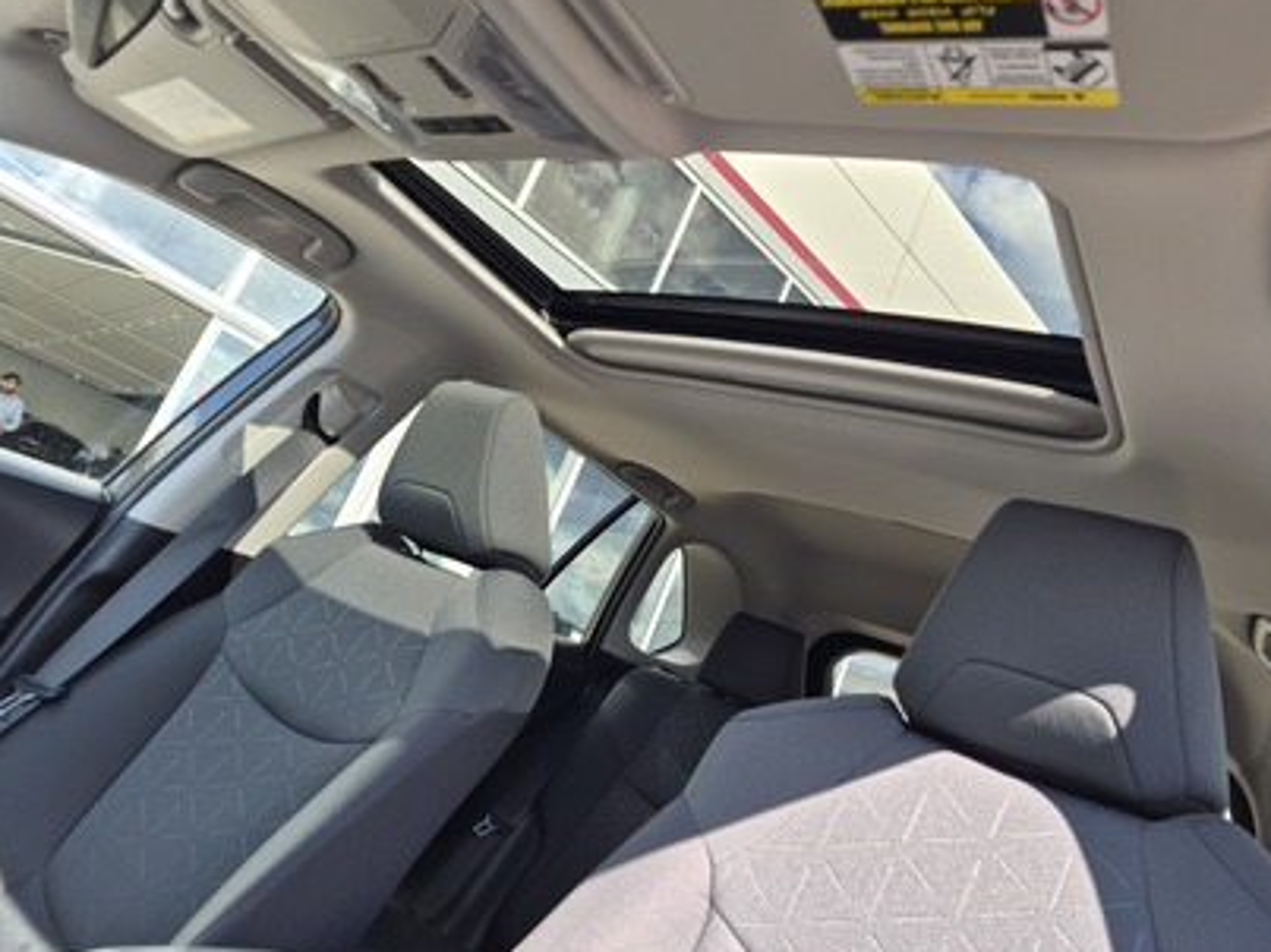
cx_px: 656
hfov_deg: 71.6
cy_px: 478
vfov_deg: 56.8
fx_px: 881
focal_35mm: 24
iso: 80
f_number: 1.8
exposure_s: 1/1014
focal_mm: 5.4
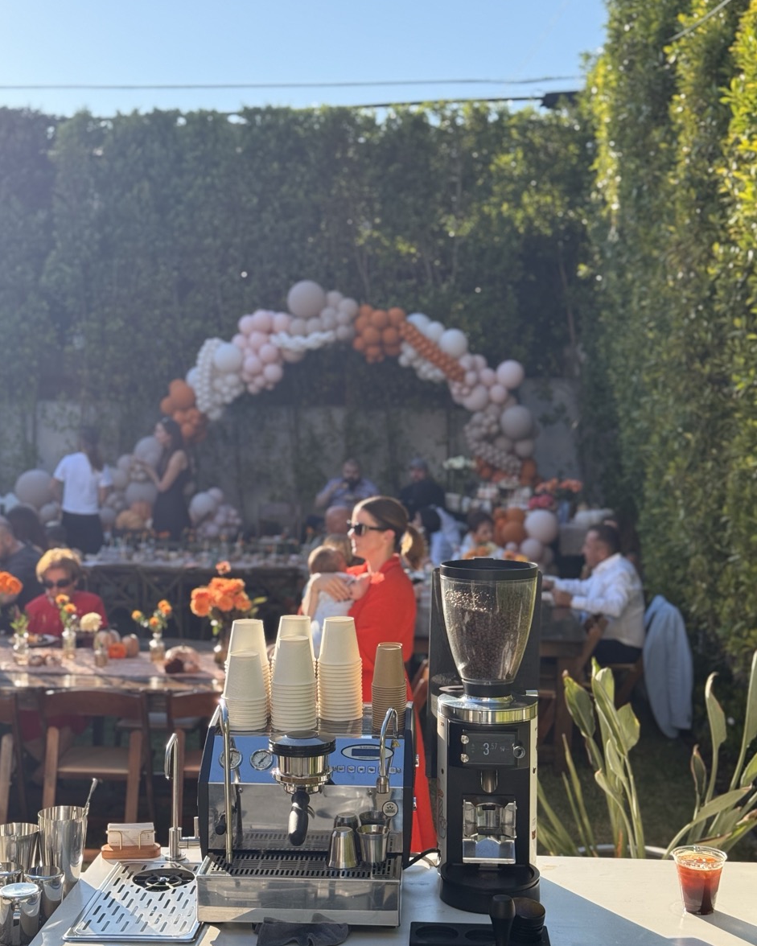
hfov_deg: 29.7
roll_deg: -1.4
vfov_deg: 36.7
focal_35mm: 51
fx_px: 1428
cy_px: 481
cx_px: 372
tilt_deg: -3.3
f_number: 1.78
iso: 80
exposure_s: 1/1931
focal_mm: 6.76
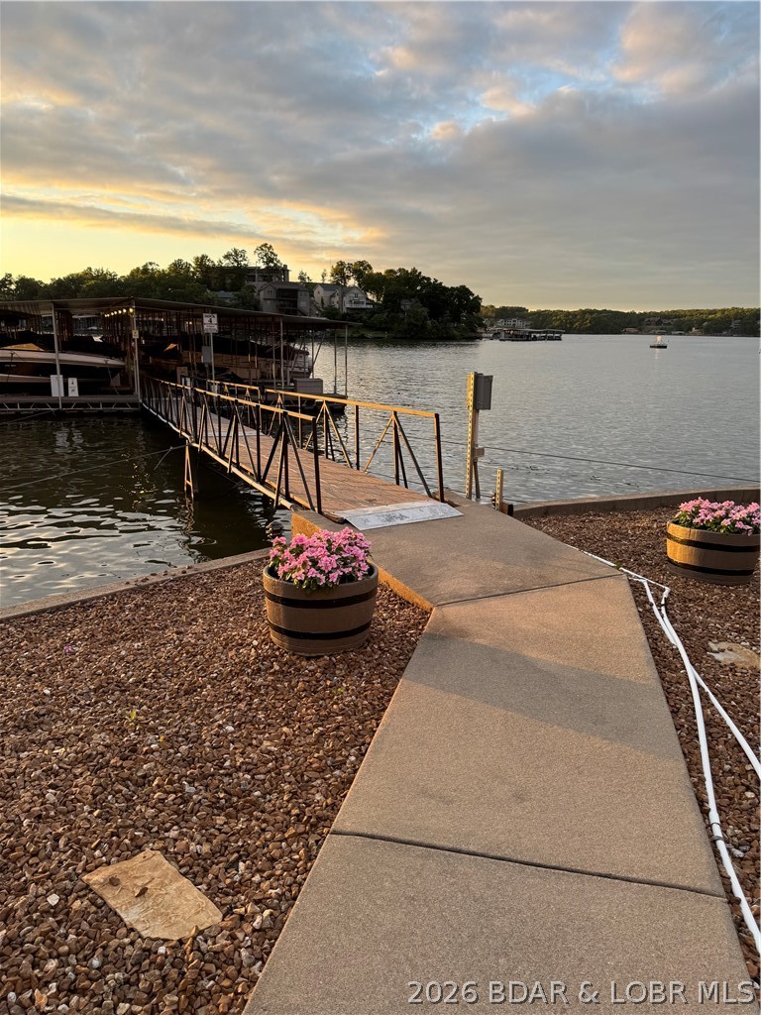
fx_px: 703
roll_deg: -1.7
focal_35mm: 24
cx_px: 380
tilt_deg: -12.8
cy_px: 508
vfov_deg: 71.6
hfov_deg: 56.8
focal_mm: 6.76
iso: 80
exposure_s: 1/383
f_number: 1.78
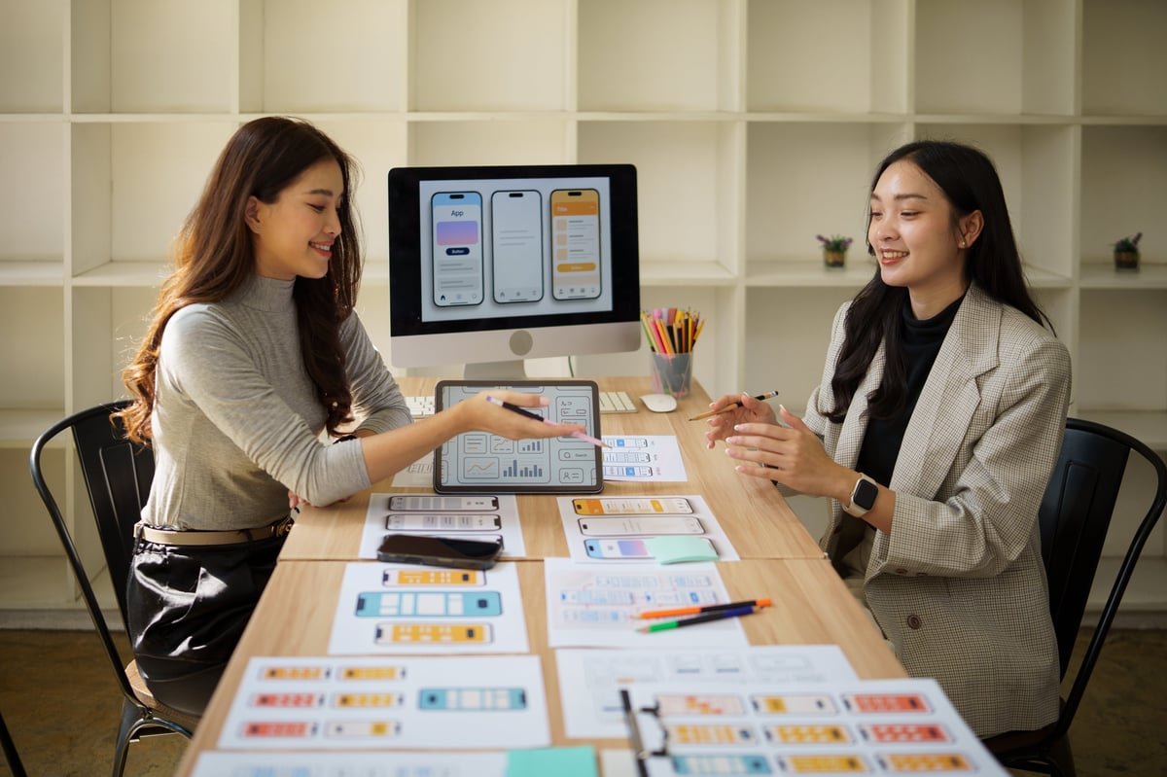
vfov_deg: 33.0
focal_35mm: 40
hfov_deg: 47.9
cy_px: 388
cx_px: 584
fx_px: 1312
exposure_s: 1/1000
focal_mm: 27
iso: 100
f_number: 1.2
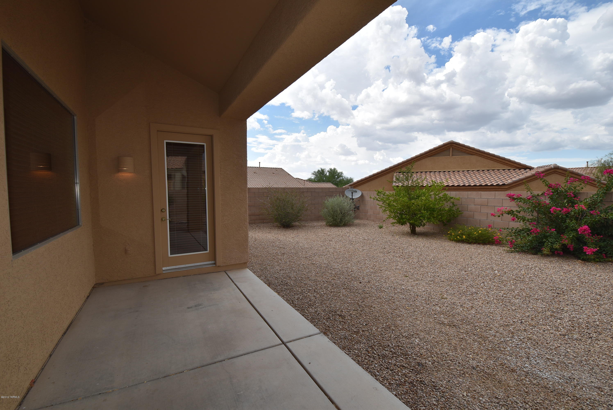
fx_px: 256
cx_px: 306
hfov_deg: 100.3
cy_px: 205
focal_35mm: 15
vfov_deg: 77.4
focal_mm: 10
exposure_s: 1/200
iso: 100
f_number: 7.1
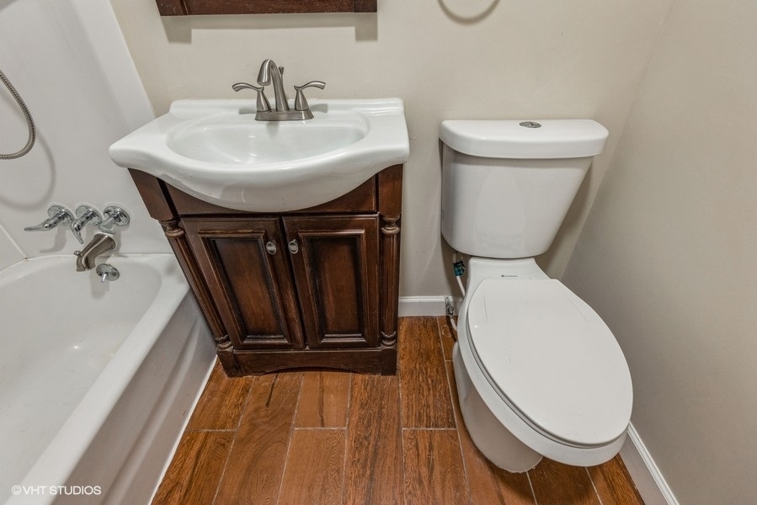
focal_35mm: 16
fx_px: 337
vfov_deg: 73.8
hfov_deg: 96.7
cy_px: 252
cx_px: 378
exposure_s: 1/2.5
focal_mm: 16
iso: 400
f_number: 5.6
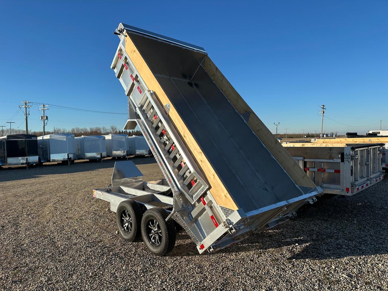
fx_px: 269
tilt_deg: -1.8
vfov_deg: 56.8
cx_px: 194
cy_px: 146
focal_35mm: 24
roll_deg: +1.5
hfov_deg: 71.6
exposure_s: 1/3861
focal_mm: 6.86
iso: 80
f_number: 1.78
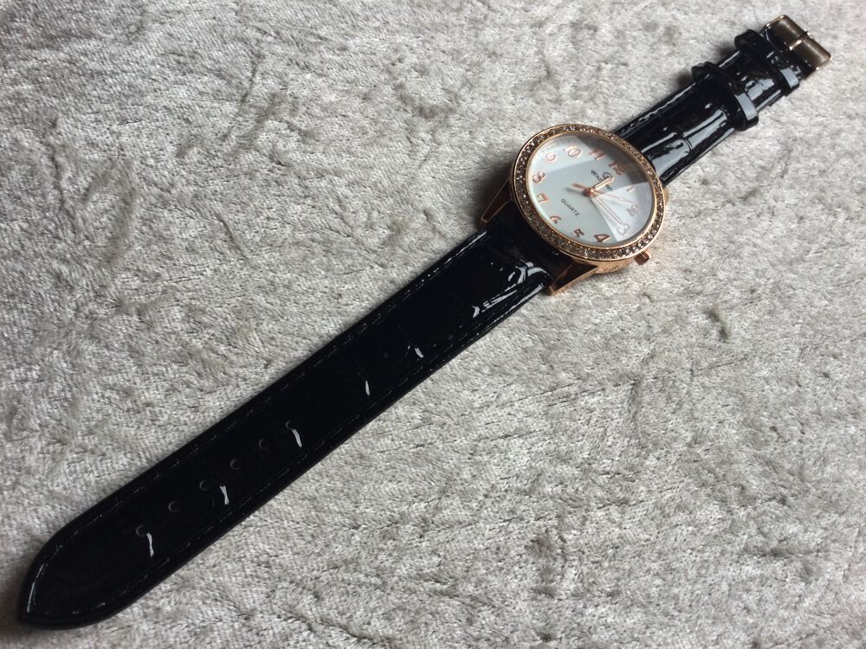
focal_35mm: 31
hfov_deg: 58.4
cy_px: 324
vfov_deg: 45.4
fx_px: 776
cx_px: 433
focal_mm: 3.3
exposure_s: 1/50
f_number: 2.4
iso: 25
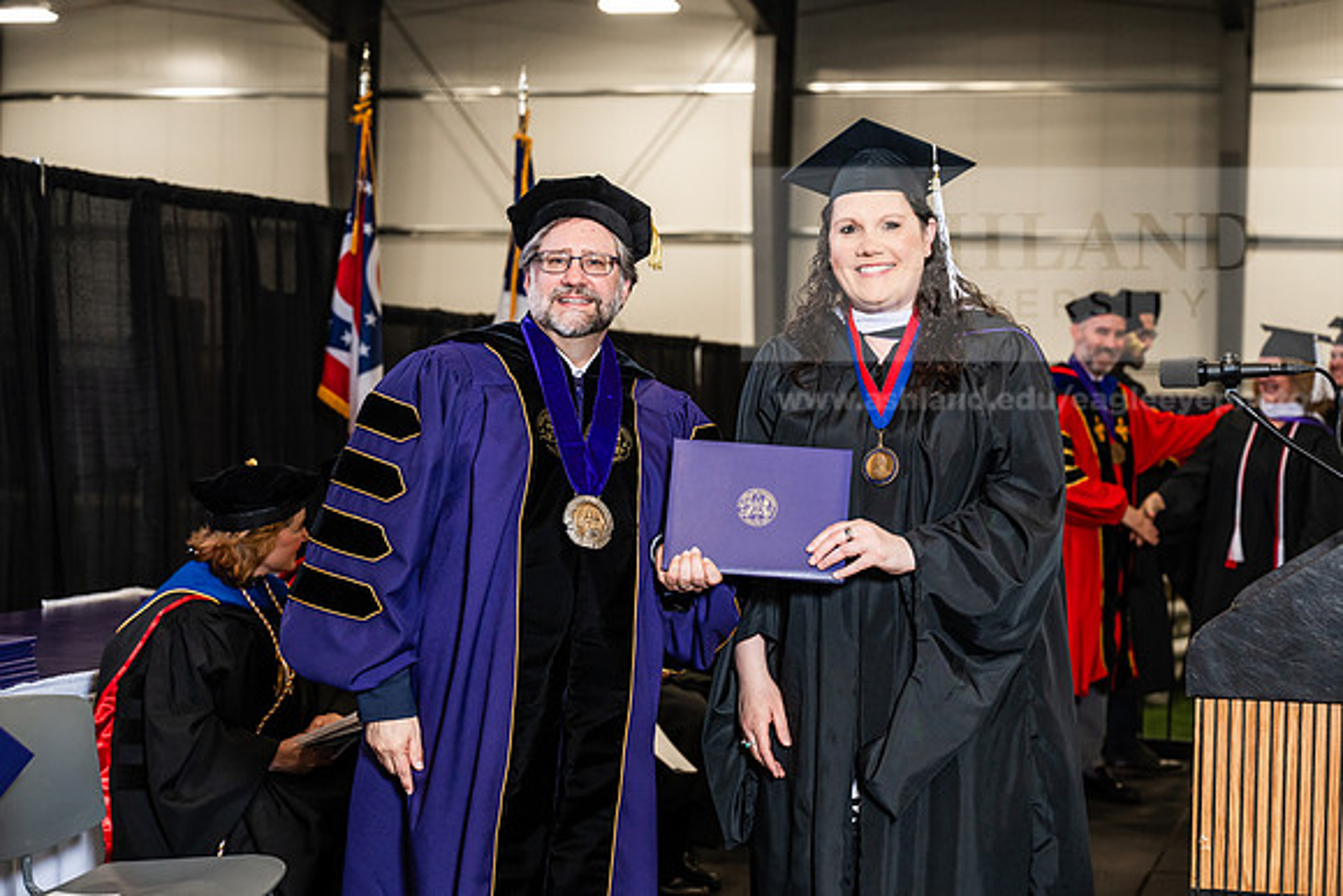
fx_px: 2500
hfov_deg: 30.1
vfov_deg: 20.3
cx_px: 672
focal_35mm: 67
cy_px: 448
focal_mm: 67
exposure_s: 1/200
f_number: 4.5
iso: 1250
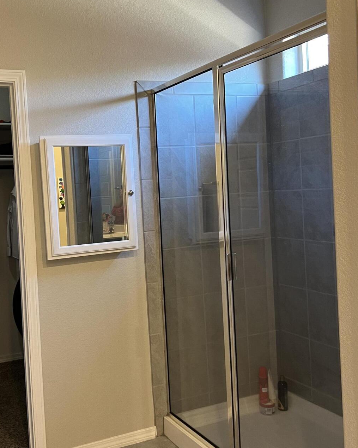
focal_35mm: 40
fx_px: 530
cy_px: 213
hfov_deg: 37.1
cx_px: 132
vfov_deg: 45.8
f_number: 1.5
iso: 250
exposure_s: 1/60
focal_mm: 5.7
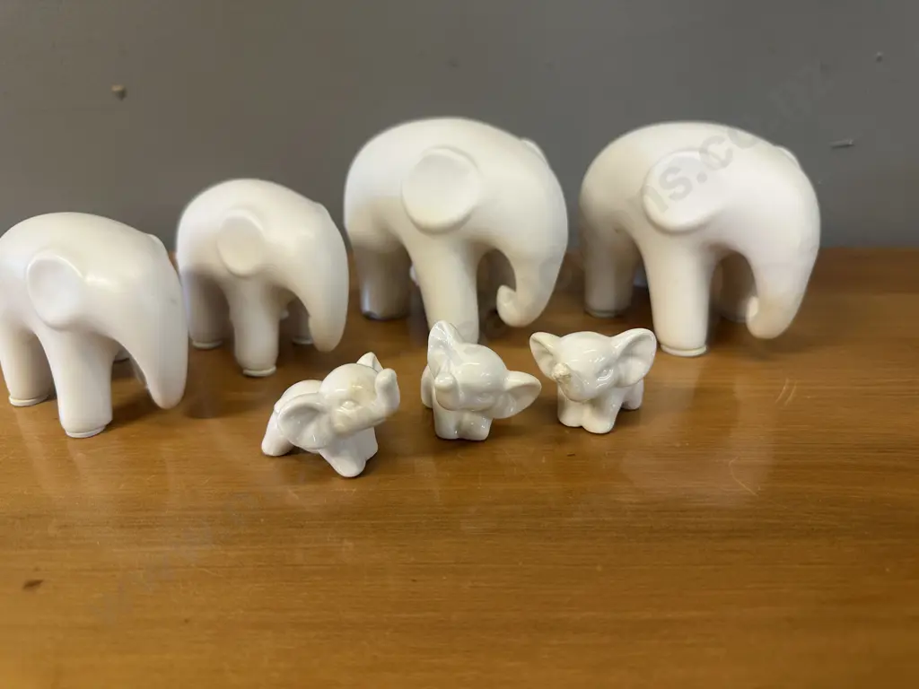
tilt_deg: -23.9
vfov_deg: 56.8
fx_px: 637
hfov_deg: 71.6
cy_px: 344
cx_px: 460
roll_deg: +1.0
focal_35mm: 24
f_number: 1.78
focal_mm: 6.86
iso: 125
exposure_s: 1/50
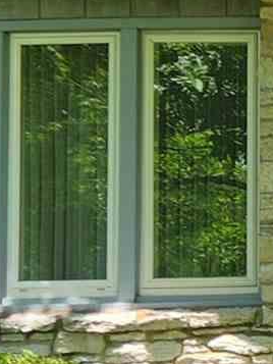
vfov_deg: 10.0
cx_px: 920
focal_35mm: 198
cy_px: 206
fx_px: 2081
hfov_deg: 6.6
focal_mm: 5.4
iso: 20
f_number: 1.8
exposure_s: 1/441
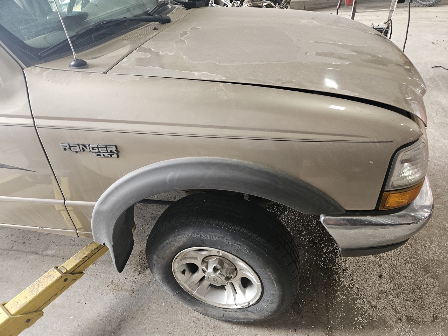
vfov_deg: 58.9
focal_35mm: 23
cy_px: 168
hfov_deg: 73.9
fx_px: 298
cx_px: 224
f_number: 1.8
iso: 250
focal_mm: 5.4
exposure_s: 1/120
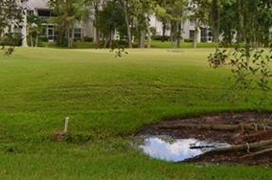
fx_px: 407
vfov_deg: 24.6
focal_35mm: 54
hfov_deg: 35.9
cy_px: 38
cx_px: 214
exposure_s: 1/200
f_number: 8
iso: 200
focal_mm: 10
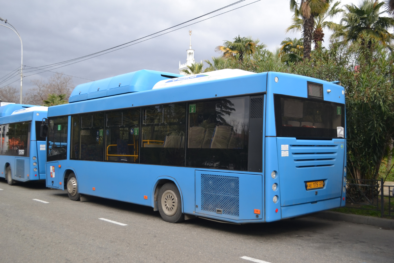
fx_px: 394
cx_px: 197
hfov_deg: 53.1
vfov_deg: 36.9
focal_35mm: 36
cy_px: 132
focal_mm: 24
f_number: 4
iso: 400
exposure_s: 1/800
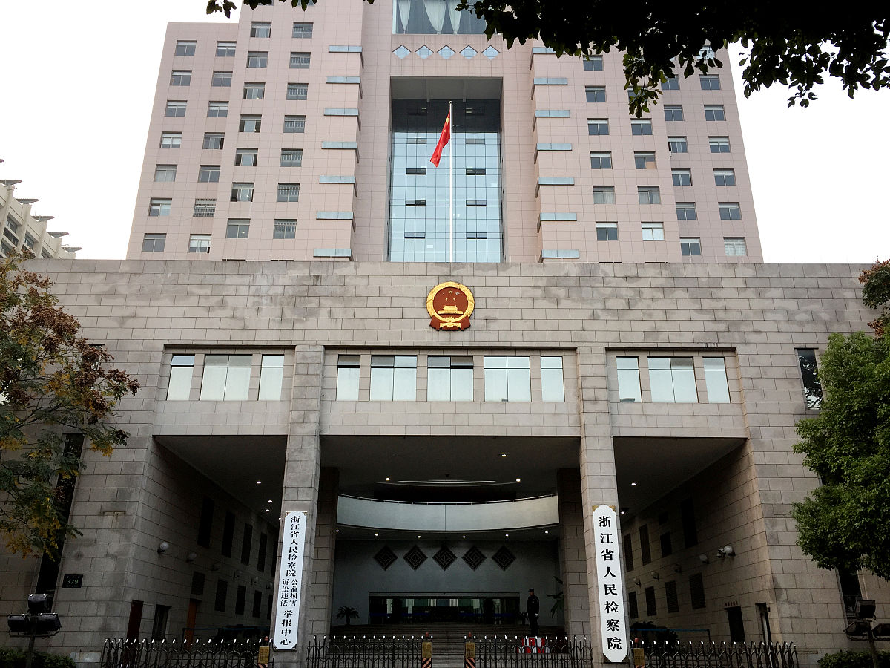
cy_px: 334
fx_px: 746
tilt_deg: +22.0
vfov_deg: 48.2
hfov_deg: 61.7
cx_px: 445
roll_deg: +0.3
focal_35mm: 29
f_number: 2.2
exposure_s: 1/101
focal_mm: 4.15
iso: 32
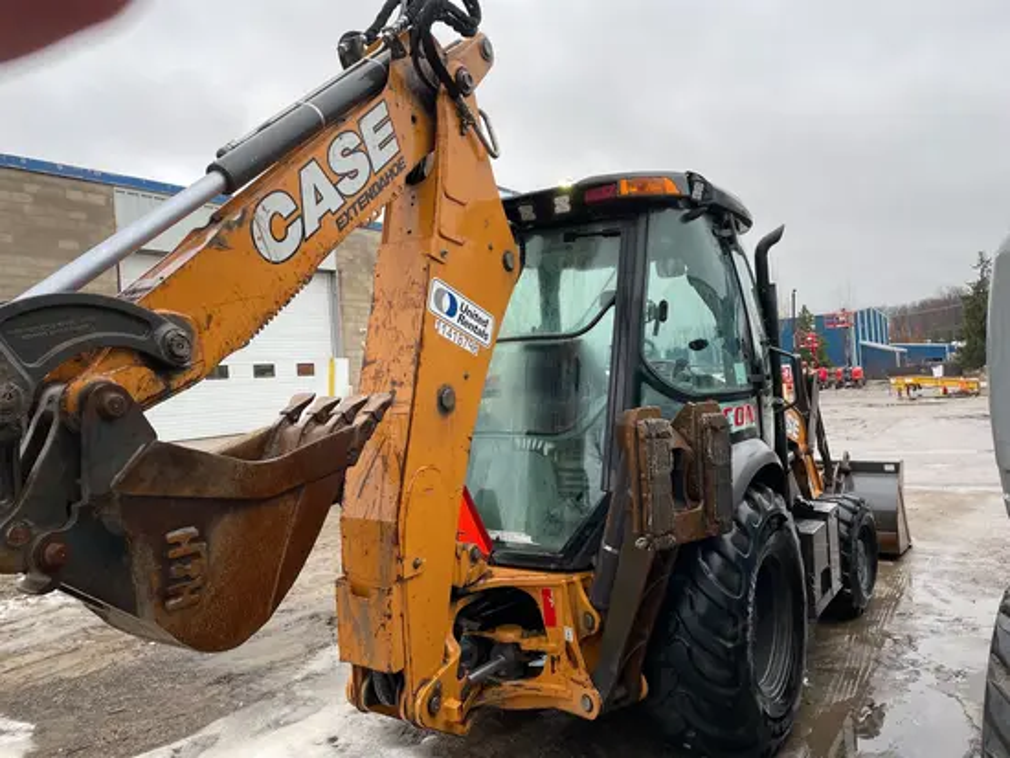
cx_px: 505
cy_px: 379
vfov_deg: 53.1
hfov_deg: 67.3
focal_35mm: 26
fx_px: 759
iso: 64
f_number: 1.6
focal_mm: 4.2
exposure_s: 1/121
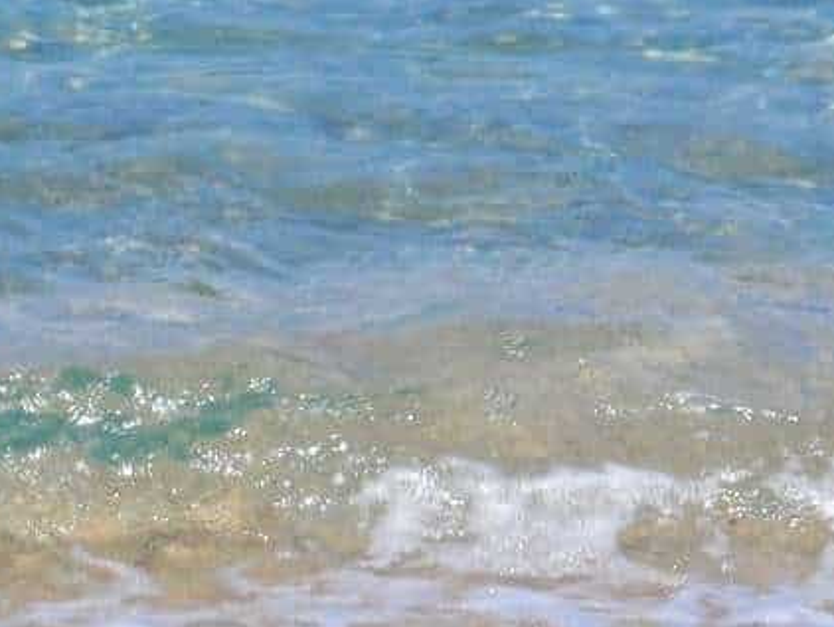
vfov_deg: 0.7
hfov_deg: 1.0
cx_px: -342
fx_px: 49322
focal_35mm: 2046
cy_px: 825
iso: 400
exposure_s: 1/750
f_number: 13
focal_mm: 400
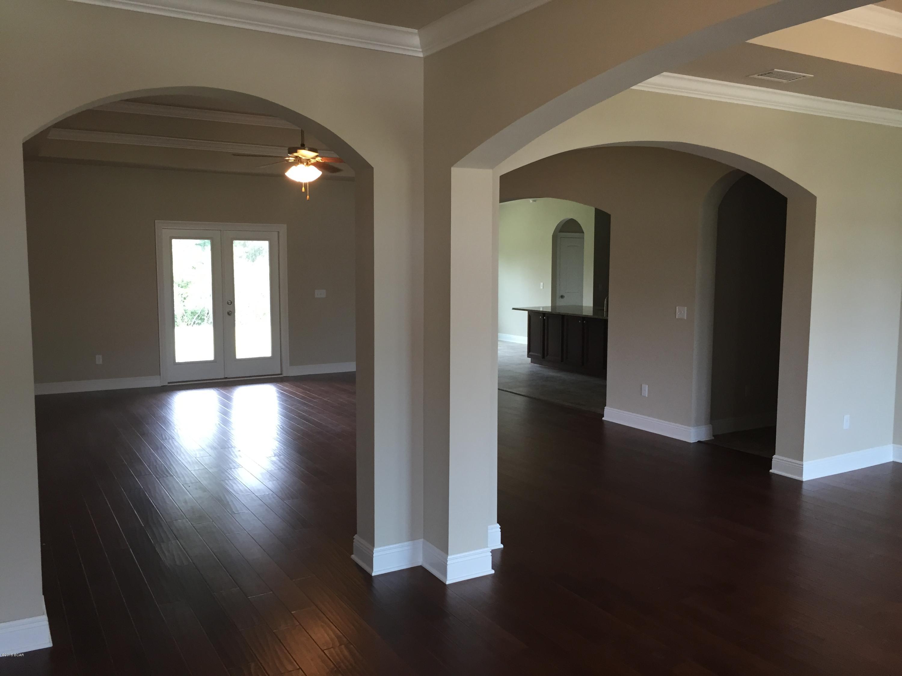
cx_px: 451
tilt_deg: -2.7
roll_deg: -1.3
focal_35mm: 29
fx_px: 756
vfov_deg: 48.2
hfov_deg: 61.7
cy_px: 338
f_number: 2.2
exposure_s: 1/30
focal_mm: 4.15
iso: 40
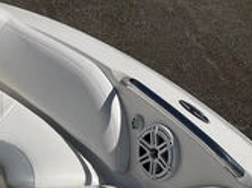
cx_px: -21
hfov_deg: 25.8
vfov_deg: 20.3
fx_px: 509
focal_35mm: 70
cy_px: 188
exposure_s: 1/10204
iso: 25
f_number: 1.8
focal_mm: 3
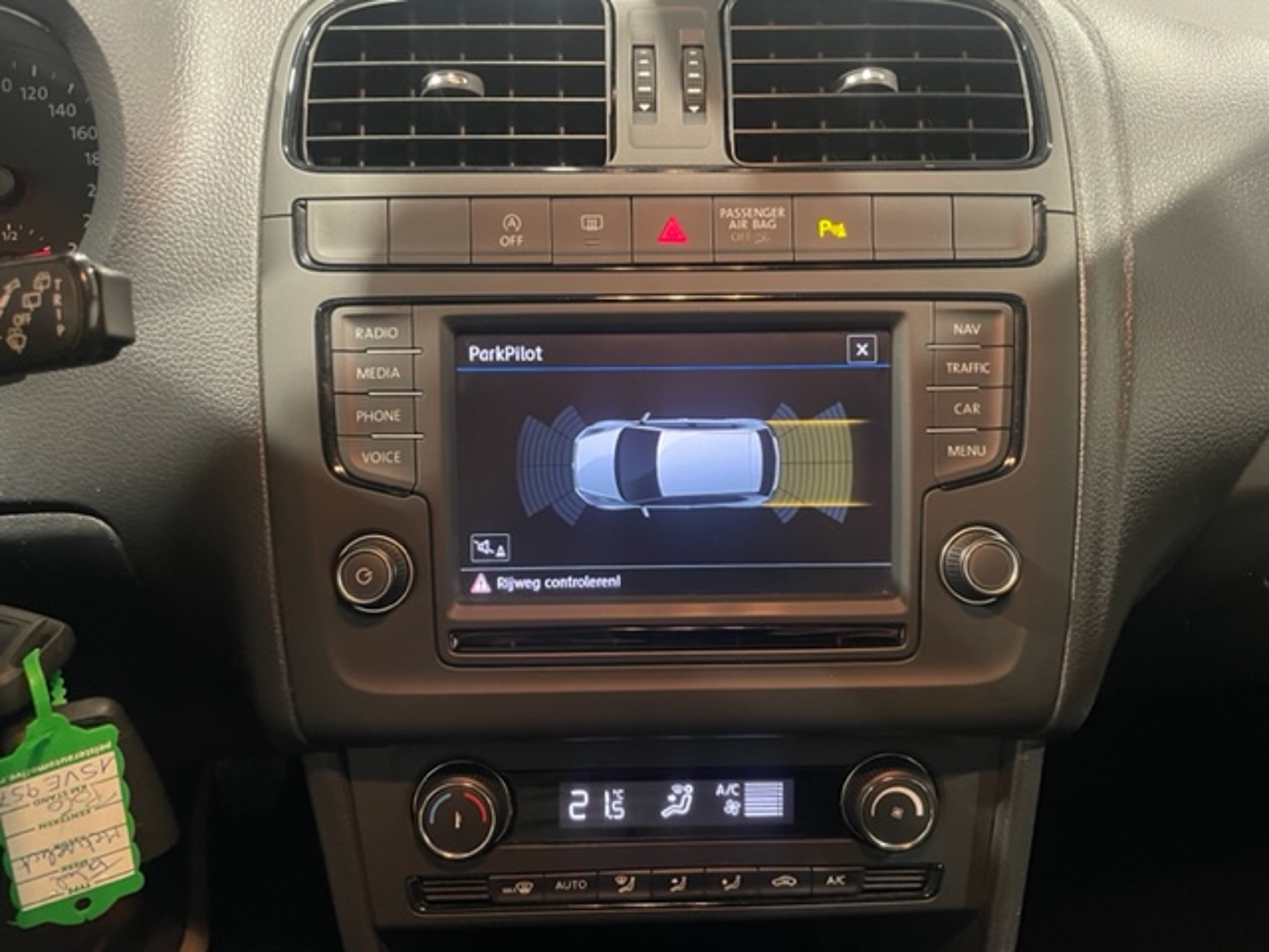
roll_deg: -0.7
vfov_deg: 53.1
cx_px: 634
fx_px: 953
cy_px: 476
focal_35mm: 26
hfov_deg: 67.3
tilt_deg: -27.7
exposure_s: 1/25
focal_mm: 4.2
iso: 640
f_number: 1.6
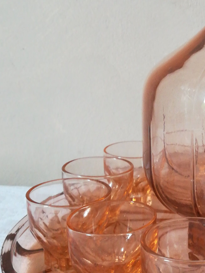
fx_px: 466
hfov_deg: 23.9
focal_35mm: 59
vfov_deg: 32.5
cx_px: 198
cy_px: 102
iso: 250
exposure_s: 1/33.3
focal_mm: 3.83
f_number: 2.2
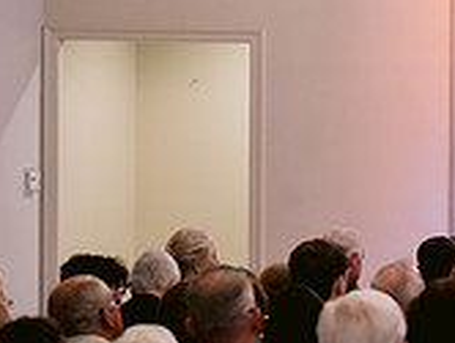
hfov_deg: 11.1
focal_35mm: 168
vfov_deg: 8.9
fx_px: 2211
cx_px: 787
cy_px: 215
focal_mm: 50
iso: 1600
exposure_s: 1/50
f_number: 2.8
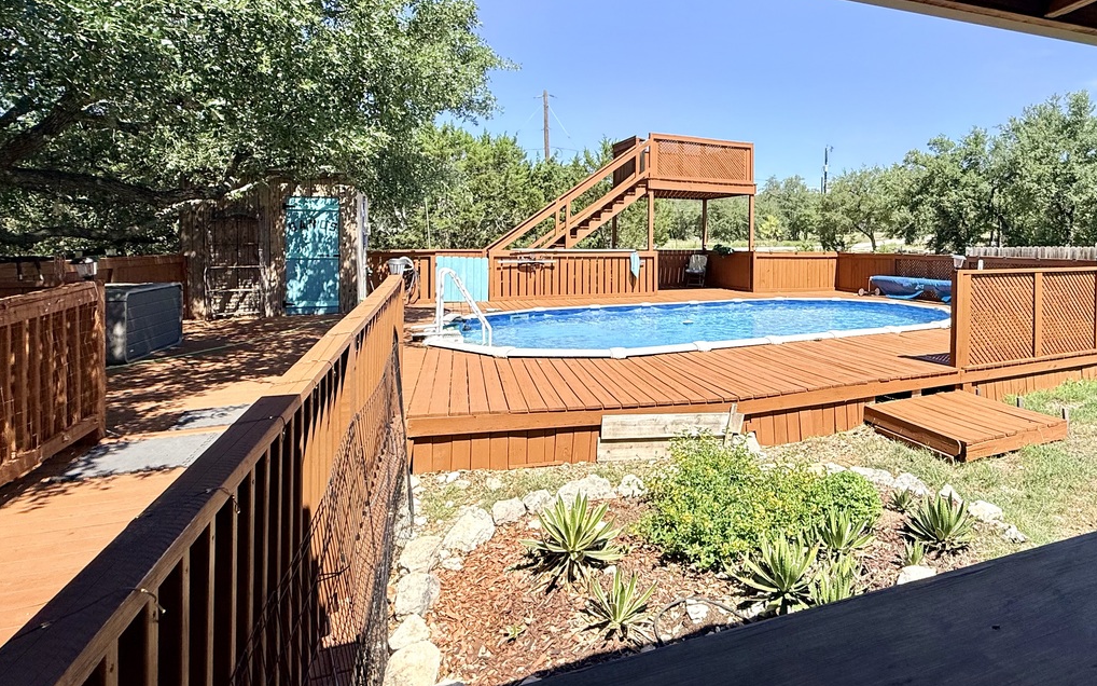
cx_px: 739
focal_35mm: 21
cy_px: 246
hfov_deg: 79.3
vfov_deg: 56.4
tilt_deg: -0.4
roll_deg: -0.5
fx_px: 628
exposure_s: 1/1745
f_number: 2.2
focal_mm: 2.22
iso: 50
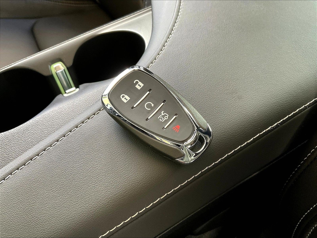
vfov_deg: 48.2
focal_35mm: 29
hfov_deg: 61.7
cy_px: 119
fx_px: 266
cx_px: 158
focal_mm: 3
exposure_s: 1/60
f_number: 1.8
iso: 100
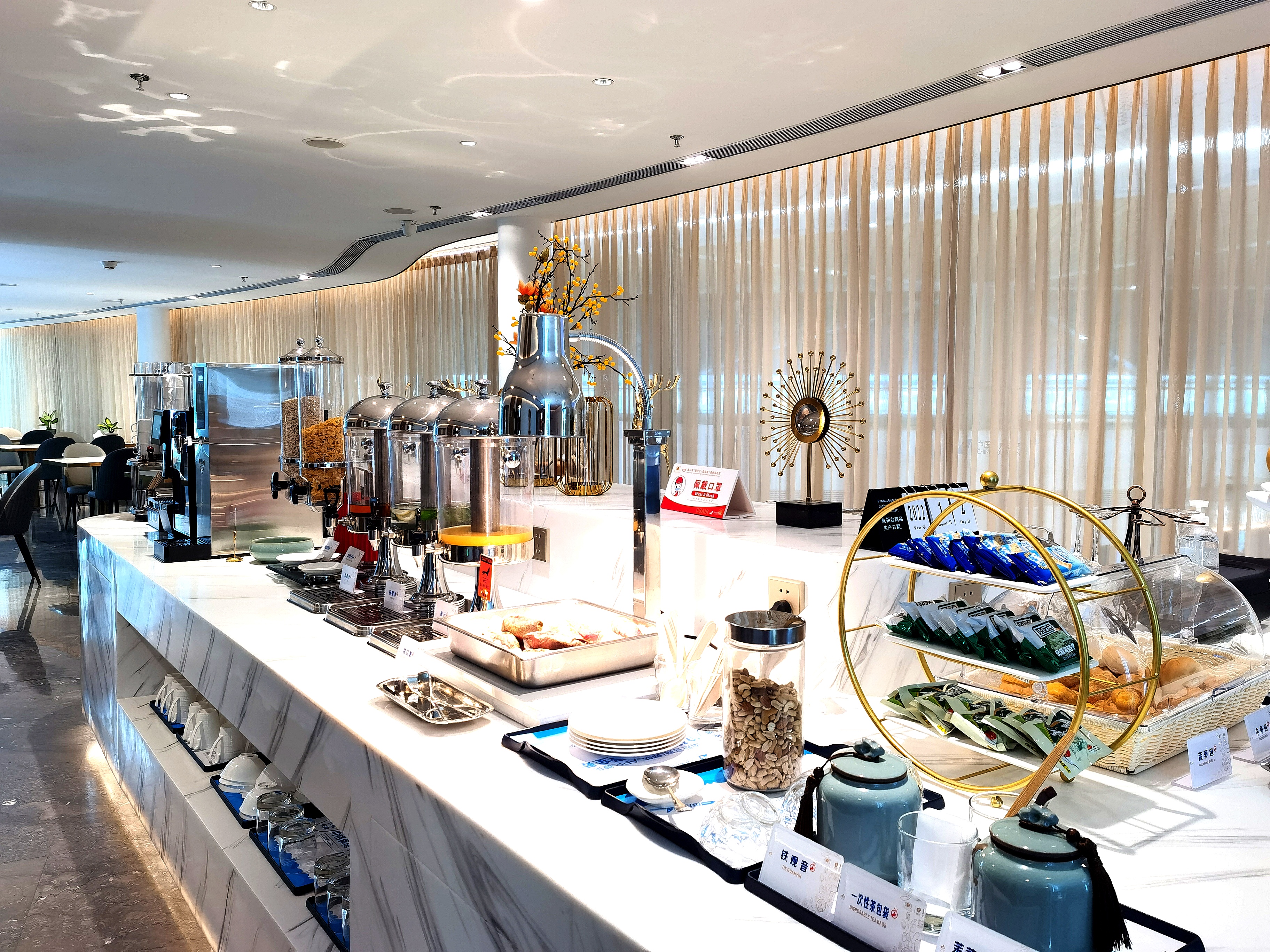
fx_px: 1027
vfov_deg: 49.7
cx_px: 635
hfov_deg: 63.4
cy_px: 476
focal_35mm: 28
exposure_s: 1/100
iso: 80
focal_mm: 5.56
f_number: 1.6
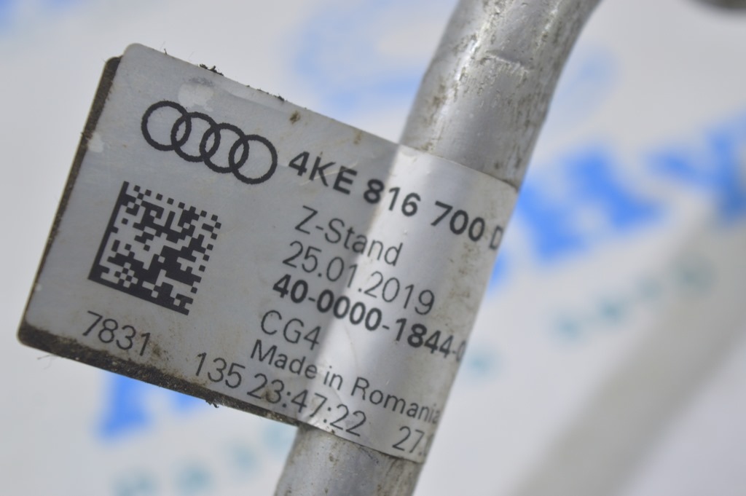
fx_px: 1708
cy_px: 248
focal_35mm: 82
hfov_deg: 24.6
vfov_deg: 16.5
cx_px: 373
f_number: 5.6
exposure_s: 1/20
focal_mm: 55
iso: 400
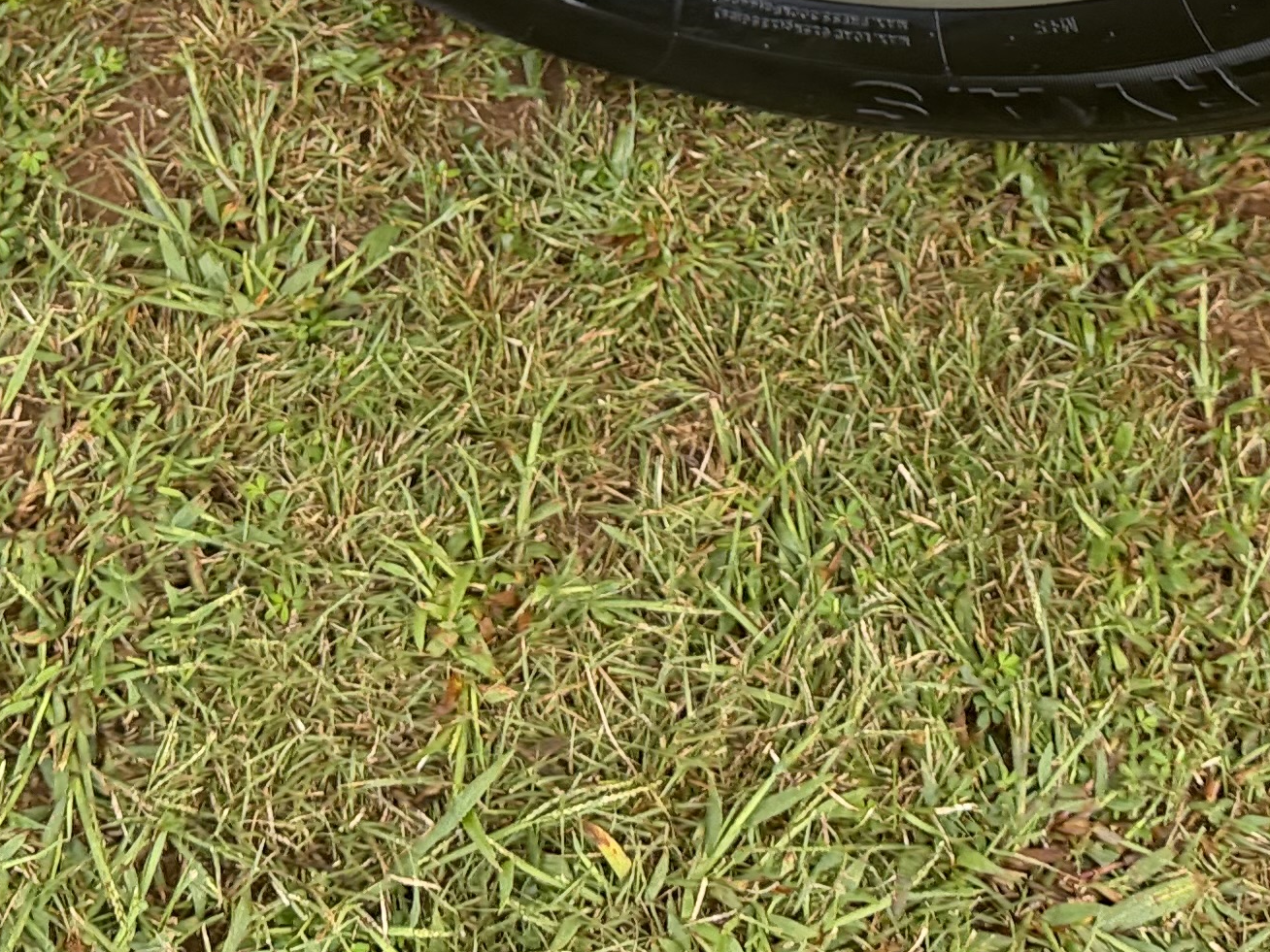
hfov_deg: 26.3
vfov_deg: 17.7
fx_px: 2715
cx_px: 658
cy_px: -501
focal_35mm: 74
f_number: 1.78
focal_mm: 6.76
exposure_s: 1/543
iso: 100
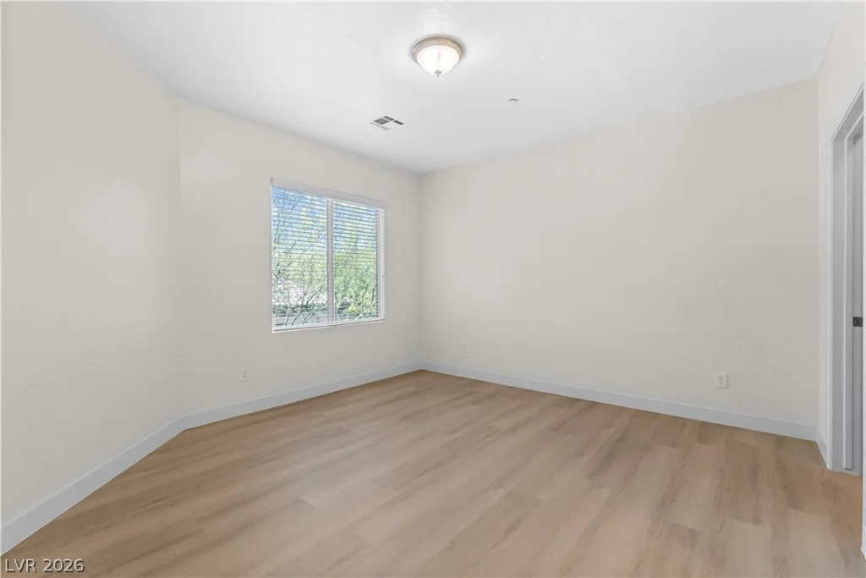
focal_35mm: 15
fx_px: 361
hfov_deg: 100.4
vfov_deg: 77.3
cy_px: 289
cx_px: 433
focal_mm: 10
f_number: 8
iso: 400
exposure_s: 1/10
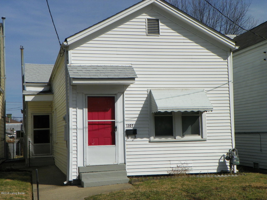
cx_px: 134
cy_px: 100
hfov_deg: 32.2
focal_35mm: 60
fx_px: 463
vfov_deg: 24.4
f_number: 6.3
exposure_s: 1/800
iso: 64
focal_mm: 10.7
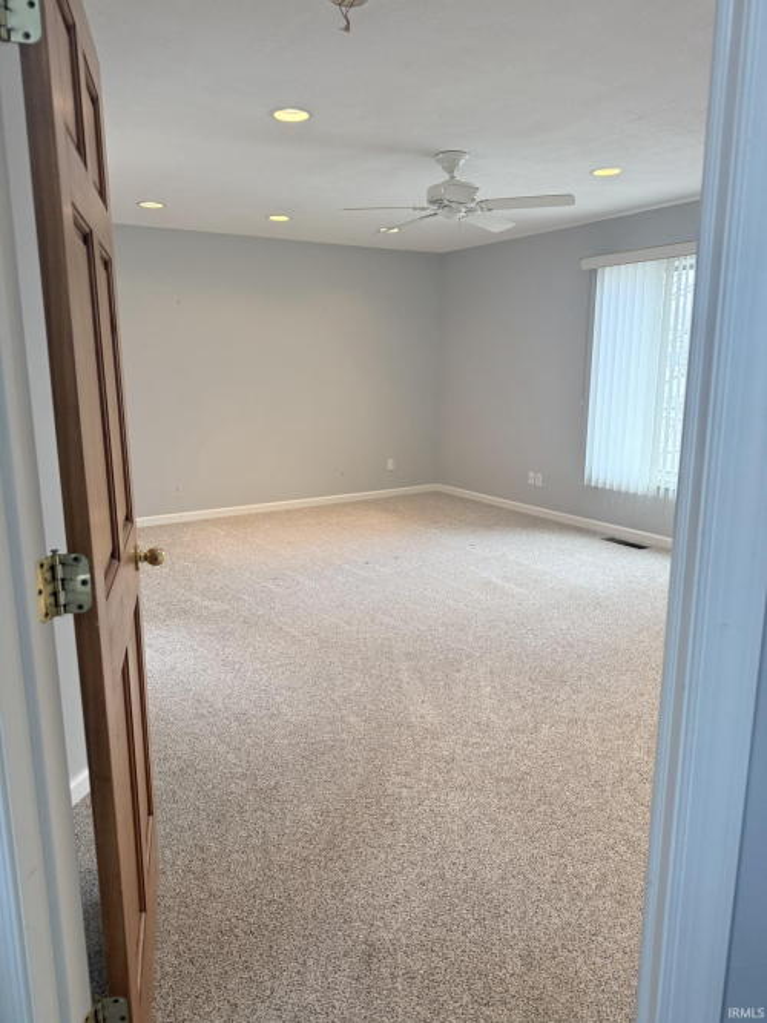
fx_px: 709
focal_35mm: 24
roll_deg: -0.4
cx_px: 384
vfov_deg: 71.6
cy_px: 512
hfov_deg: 56.8
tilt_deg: -9.2
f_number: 1.78
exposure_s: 1/202
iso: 200
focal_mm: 6.76
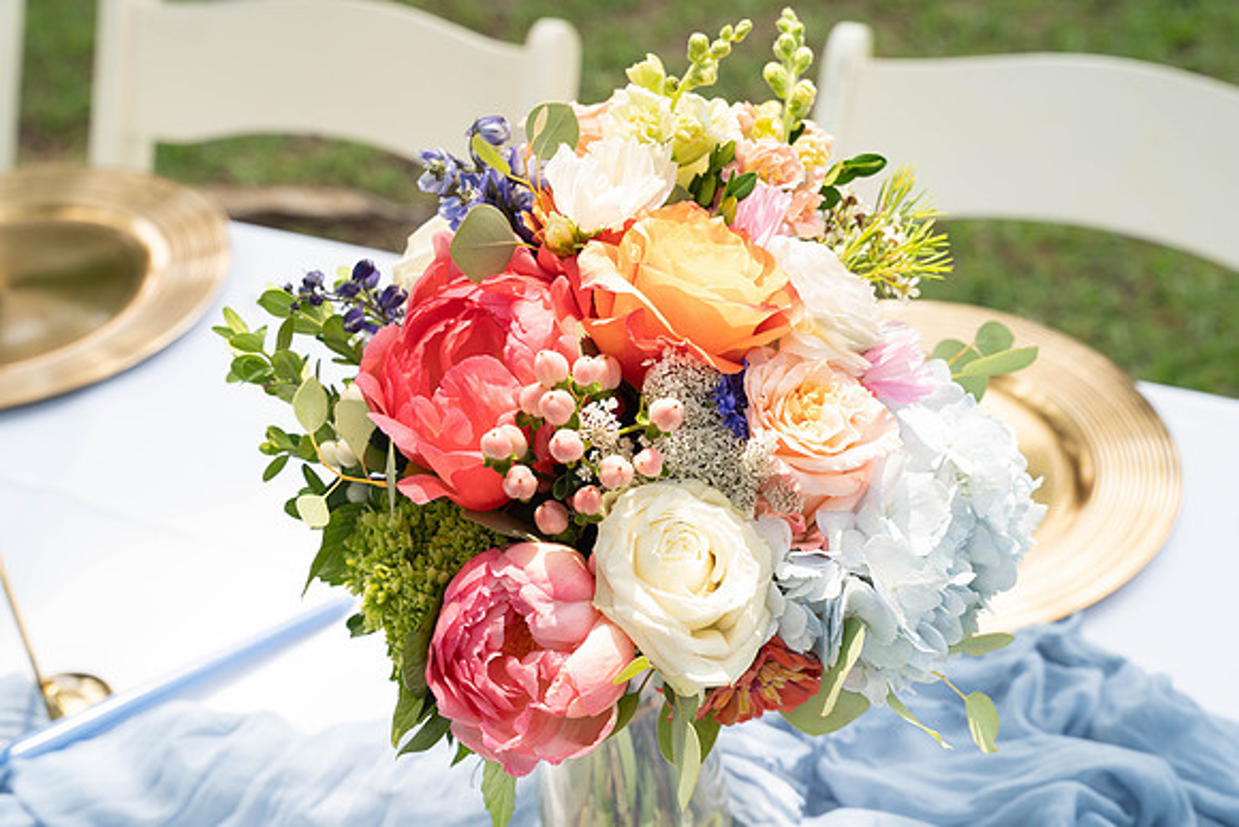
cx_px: 620
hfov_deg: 36.2
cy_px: 414
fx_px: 1897
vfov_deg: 24.6
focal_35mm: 55
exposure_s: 1/200
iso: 200
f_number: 6.3
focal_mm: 55.1
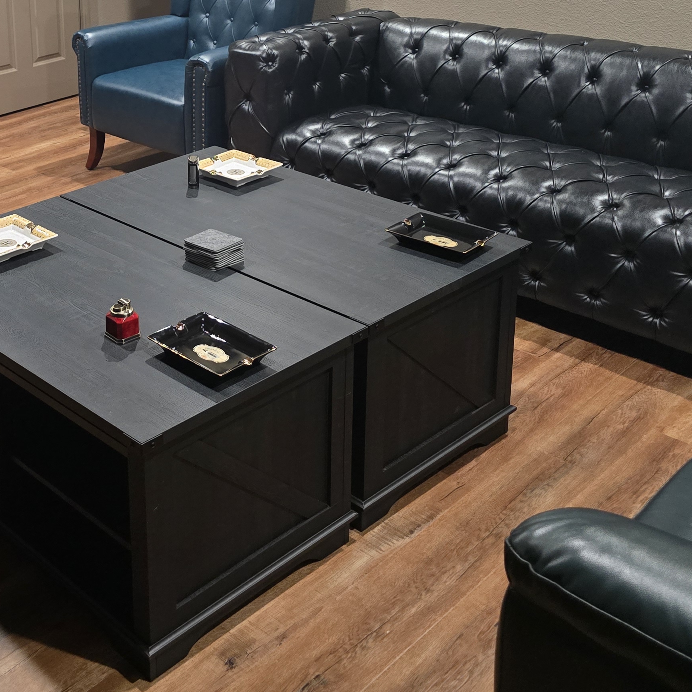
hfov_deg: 34.2
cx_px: 81
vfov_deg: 34.5
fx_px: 1063
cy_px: 99
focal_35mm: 47
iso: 800
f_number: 1.7
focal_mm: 6.3
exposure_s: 1/60
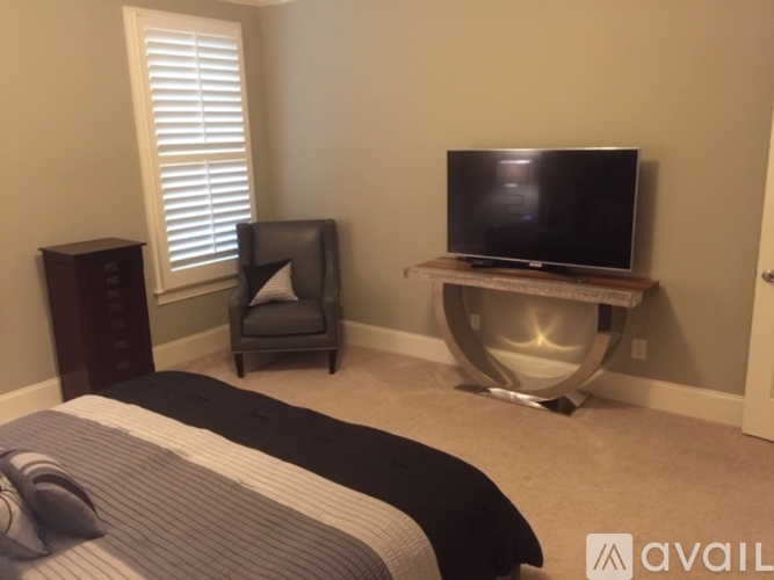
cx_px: 387
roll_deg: +0.2
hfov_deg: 61.7
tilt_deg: -12.8
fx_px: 648
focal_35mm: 29
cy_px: 290
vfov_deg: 48.2
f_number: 2.2
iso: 80
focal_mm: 4.15
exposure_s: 1/4
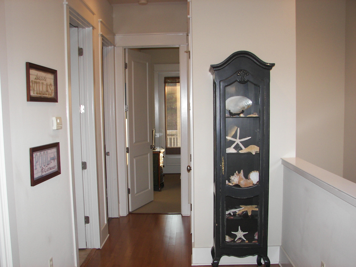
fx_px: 370
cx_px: 178
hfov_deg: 51.4
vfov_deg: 39.7
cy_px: 134
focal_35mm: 36
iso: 100
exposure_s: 1/30
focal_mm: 6
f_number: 2.8
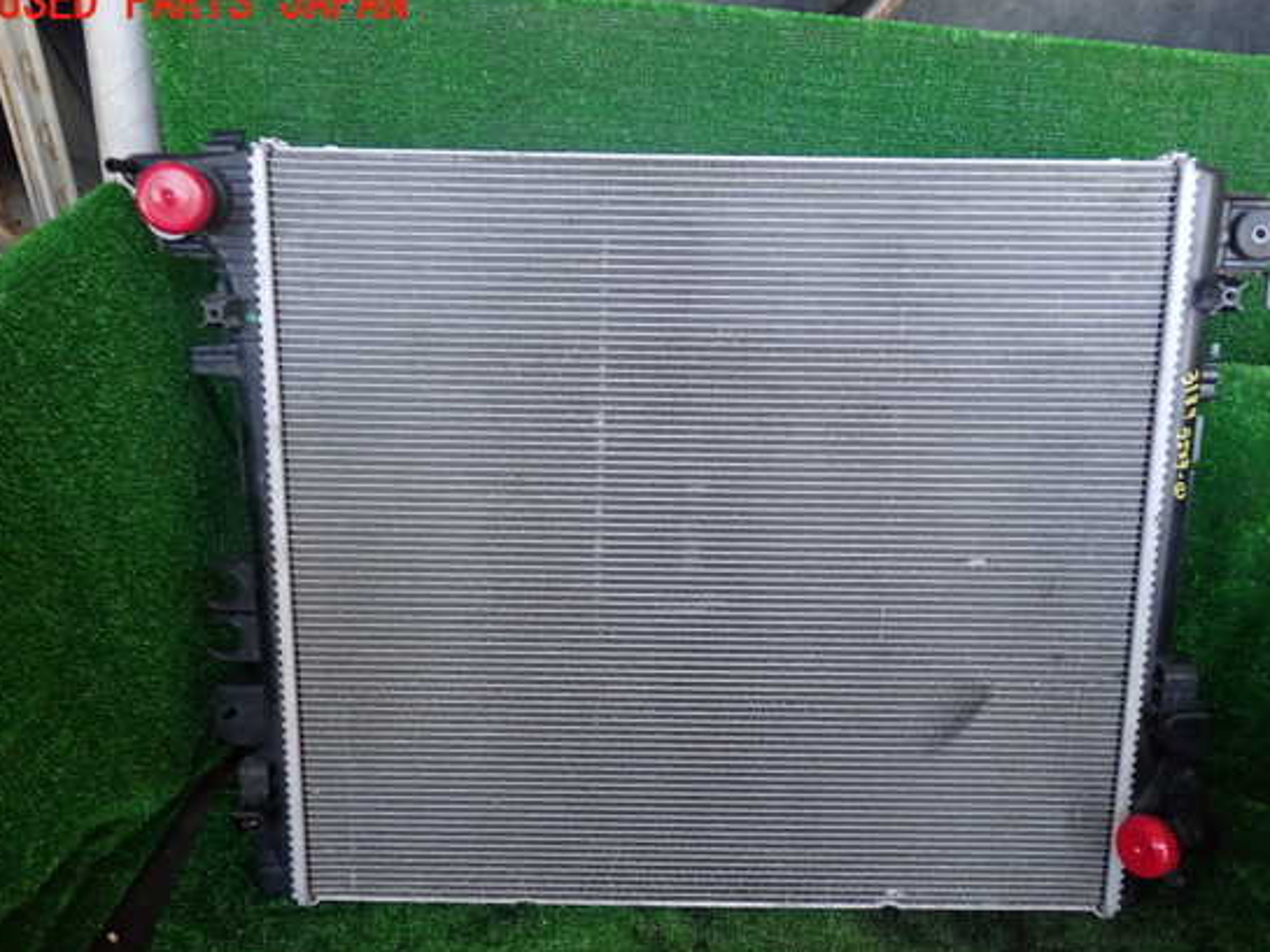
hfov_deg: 55.3
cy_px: 498
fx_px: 1211
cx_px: 683
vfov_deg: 42.9
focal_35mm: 33
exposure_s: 1/60
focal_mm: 5.4
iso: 160
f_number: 2.3
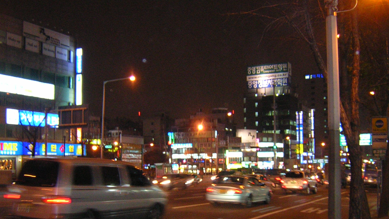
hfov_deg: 50.5
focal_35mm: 40
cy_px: 143
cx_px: 195
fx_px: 413
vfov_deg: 29.5
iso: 400
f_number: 2.6
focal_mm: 4.7
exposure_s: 1/12.6
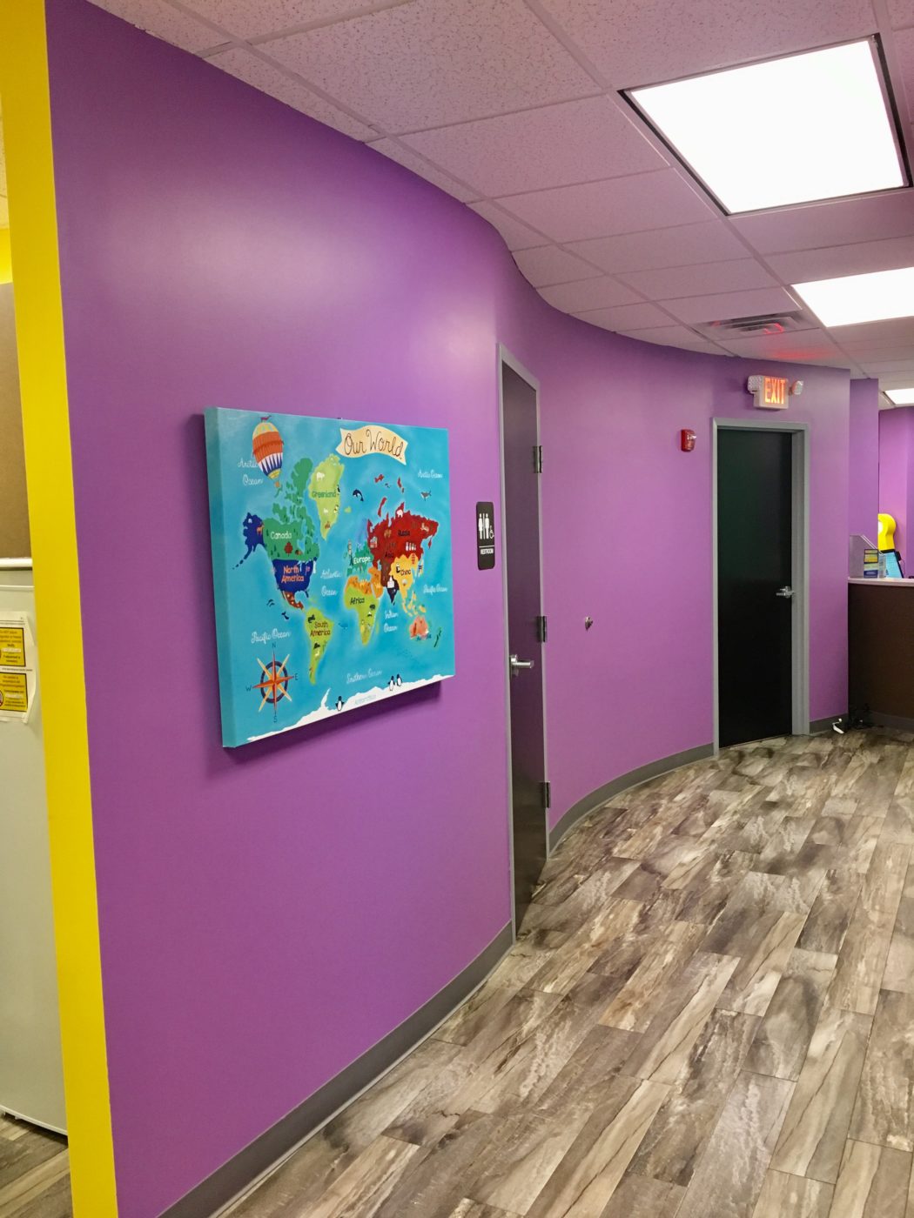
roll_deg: +1.5
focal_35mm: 29
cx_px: 457
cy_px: 609
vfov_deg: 61.7
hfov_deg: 48.2
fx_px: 1021
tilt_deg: -3.3
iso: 160
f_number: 2.2
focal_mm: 4.15
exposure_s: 1/33
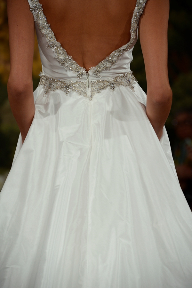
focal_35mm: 200
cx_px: 96
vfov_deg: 10.3
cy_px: 144
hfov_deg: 6.9
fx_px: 1600
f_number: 6.3
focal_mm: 200
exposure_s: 1/160
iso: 1000
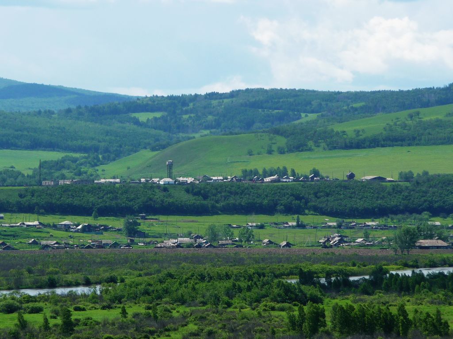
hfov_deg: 7.7
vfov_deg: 5.8
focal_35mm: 257
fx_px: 3363
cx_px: 226
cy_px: 170
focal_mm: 32.3
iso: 100
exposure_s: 1/640
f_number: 4.8
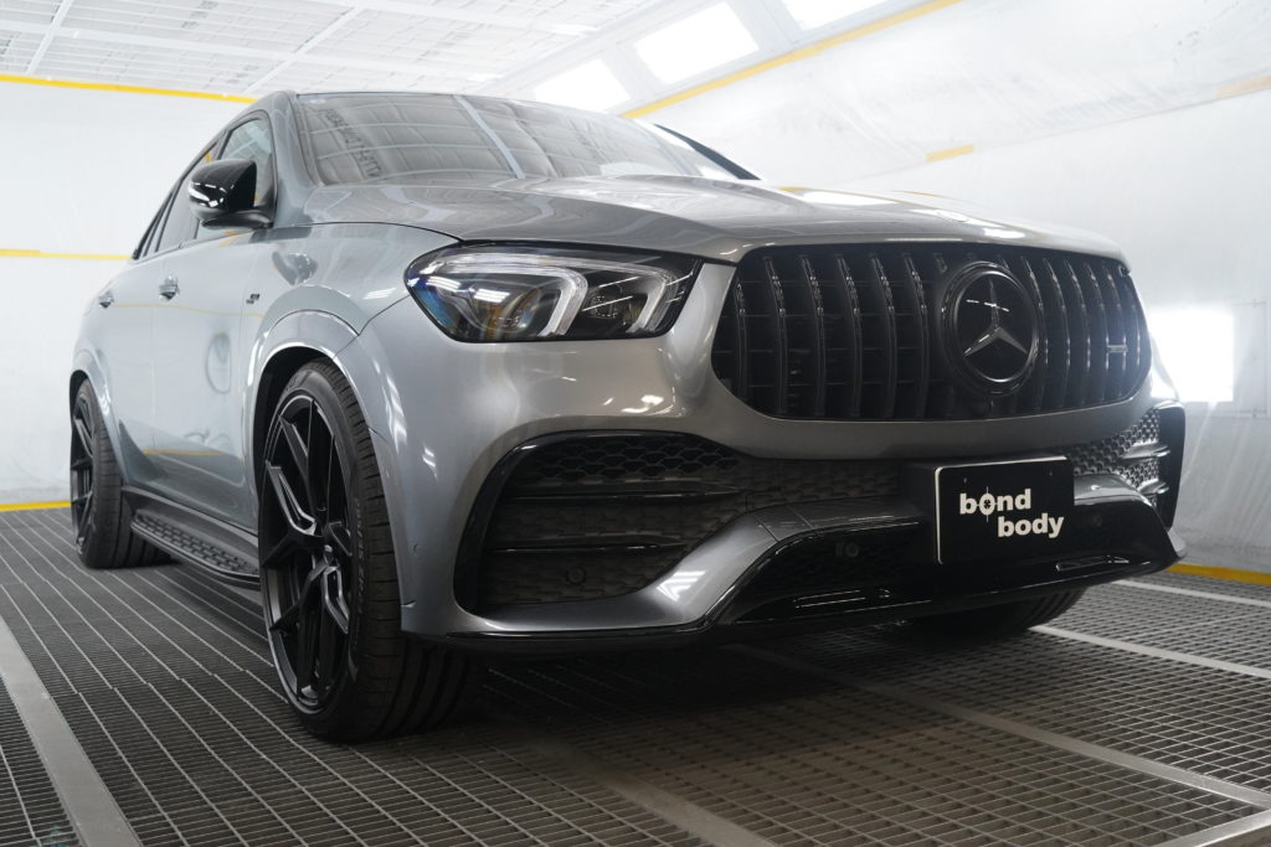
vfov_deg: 36.0
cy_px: 424
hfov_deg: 51.9
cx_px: 636
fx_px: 1306
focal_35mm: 37
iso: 6400
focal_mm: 37
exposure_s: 1/160
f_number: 5
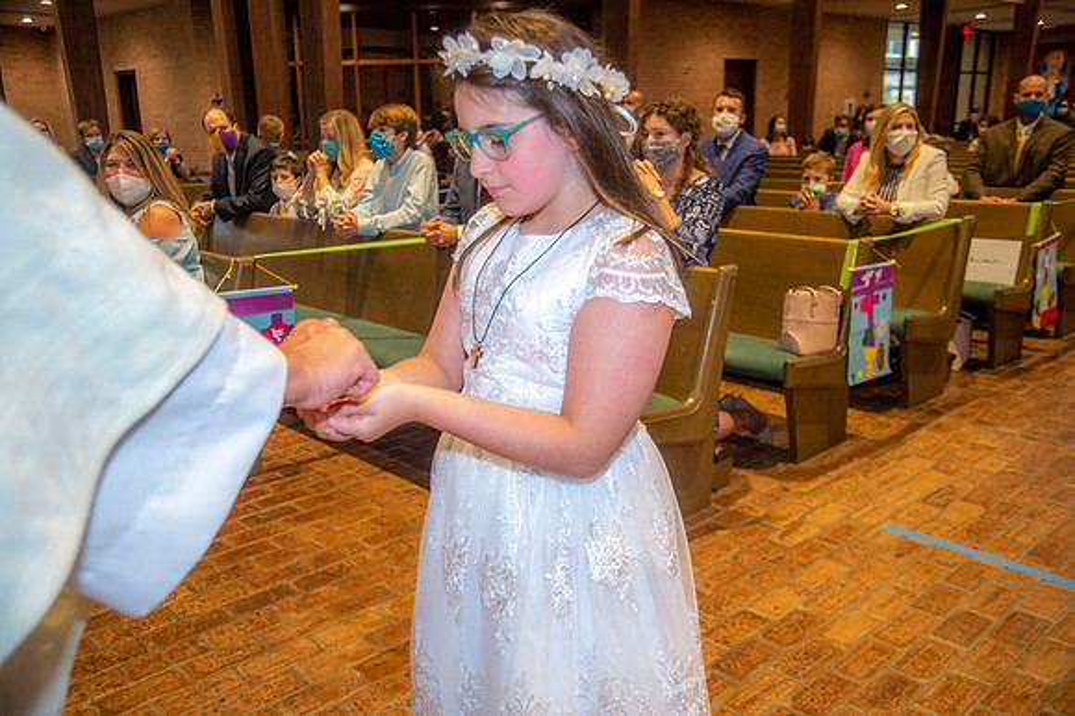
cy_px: 358
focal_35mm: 34
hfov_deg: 55.8
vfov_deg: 38.8
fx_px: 1015
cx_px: 538
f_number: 4.5
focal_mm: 34
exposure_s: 1/125
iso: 1600
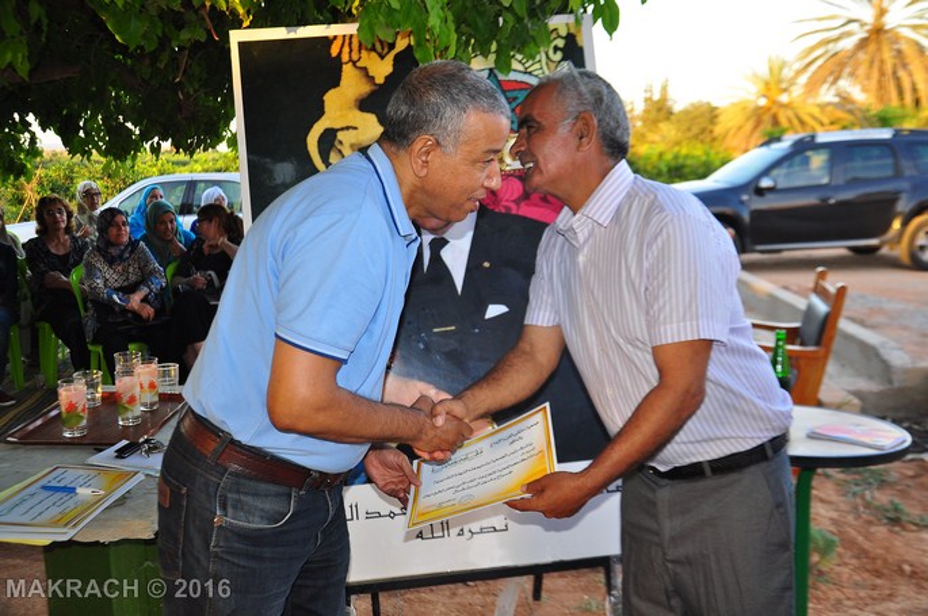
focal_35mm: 36
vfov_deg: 36.8
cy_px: 308
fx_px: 927
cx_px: 464
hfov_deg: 53.2
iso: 400
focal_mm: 24
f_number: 3.8
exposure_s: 1/125
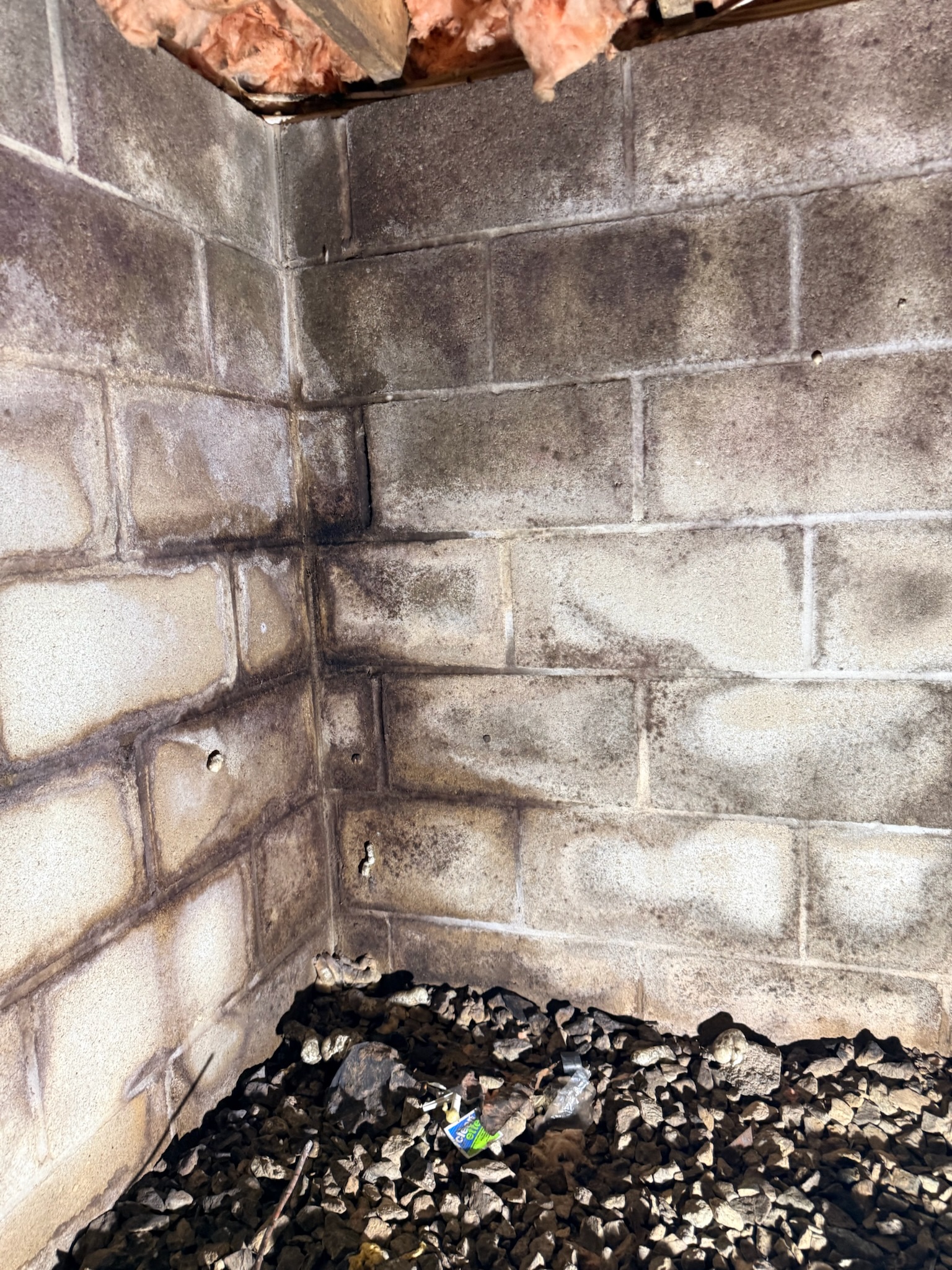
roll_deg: +3.2
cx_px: 476
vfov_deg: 71.6
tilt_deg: -8.3
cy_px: 635
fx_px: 880
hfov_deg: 56.8
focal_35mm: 24
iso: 250
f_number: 1.78
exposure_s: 1/60
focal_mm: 6.76
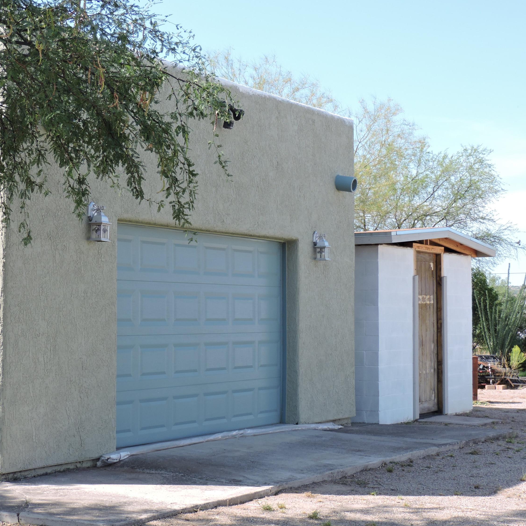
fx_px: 1117
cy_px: 263
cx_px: 201
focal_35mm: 65
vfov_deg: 26.5
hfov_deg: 26.4
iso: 100
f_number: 3.7
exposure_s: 1/400
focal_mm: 9.8
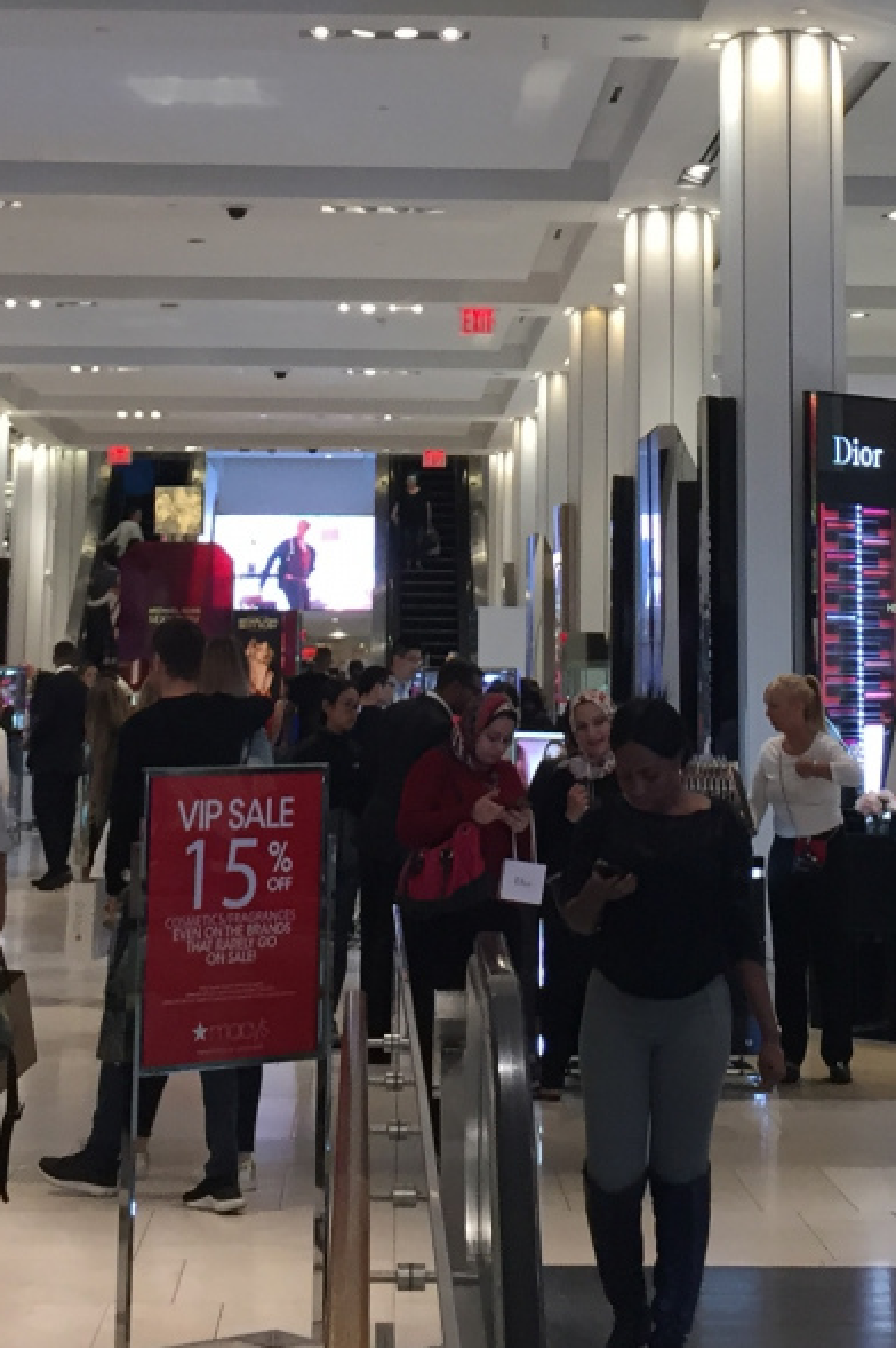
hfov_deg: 16.6
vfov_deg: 23.9
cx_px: 498
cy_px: 50
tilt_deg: +13.0
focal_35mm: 82
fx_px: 3065
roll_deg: -0.5
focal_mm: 4.15
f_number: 2.2
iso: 32
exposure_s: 1/30
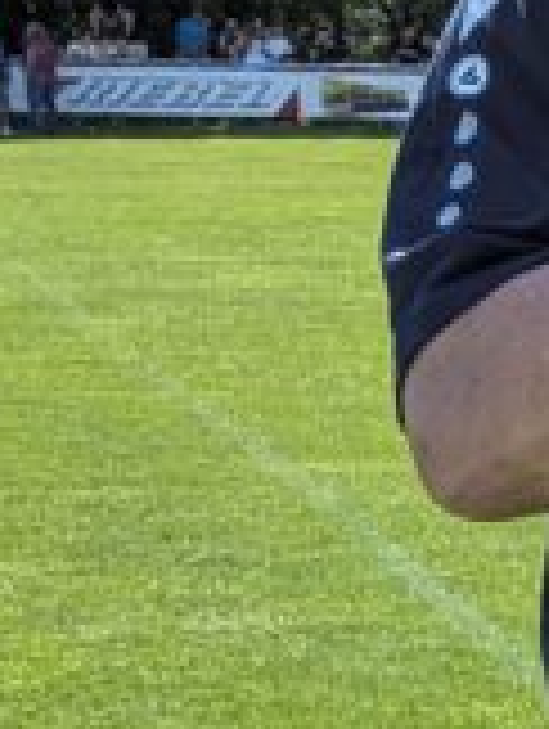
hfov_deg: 8.3
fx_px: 3375
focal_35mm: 160
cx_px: 1480
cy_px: 720
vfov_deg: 12.2
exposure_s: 1/2463
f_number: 1.7
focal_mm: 4.53
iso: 29
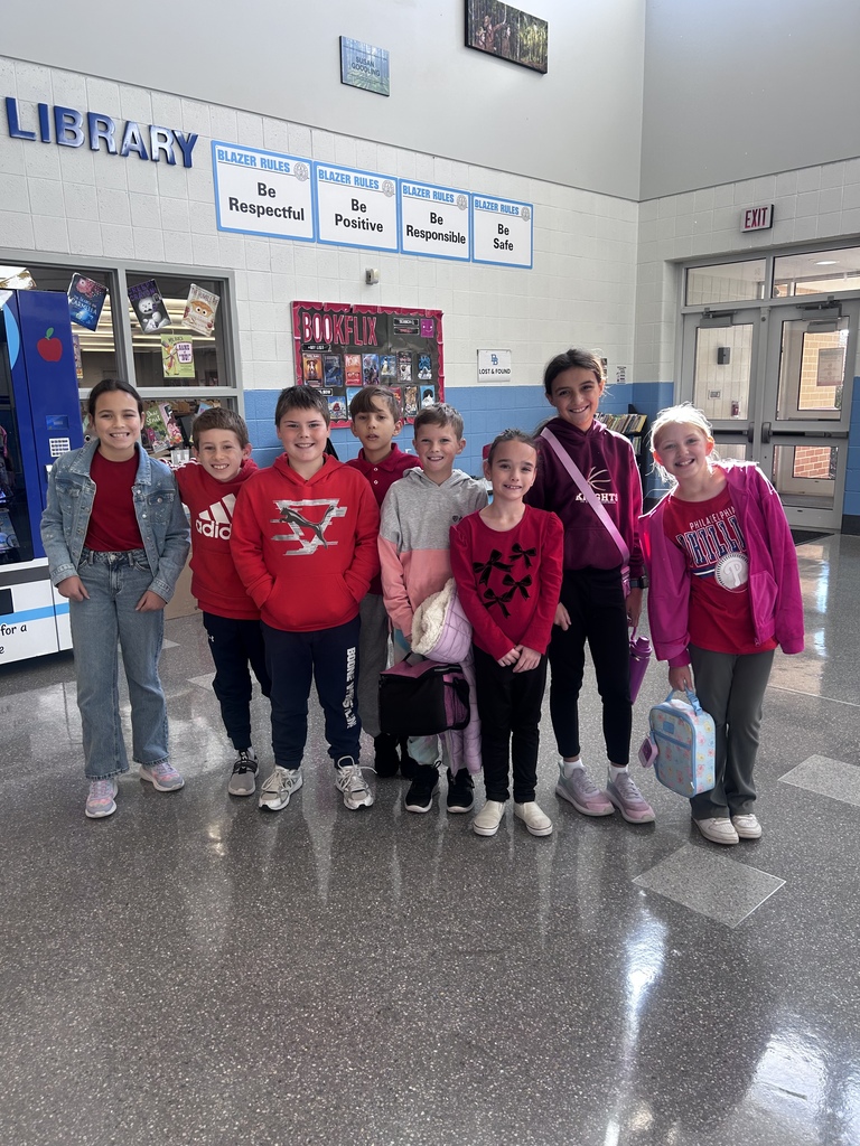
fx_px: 861
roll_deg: +1.0
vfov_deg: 67.3
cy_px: 573
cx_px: 430
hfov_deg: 53.1
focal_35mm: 26
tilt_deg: -12.1
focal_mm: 5.7
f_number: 1.5
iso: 50
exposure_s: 1/120
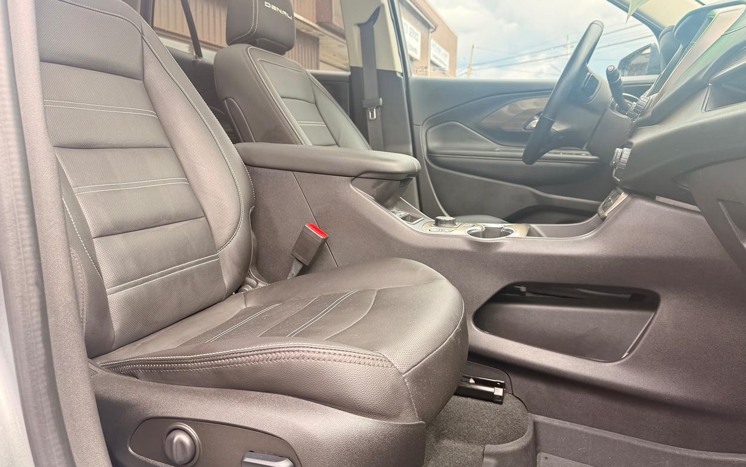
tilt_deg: -7.1
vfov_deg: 47.6
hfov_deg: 70.4
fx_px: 529
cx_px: 377
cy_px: 215
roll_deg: -0.7
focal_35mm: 26
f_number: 1.78
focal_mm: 6.76
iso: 160
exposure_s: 1/243
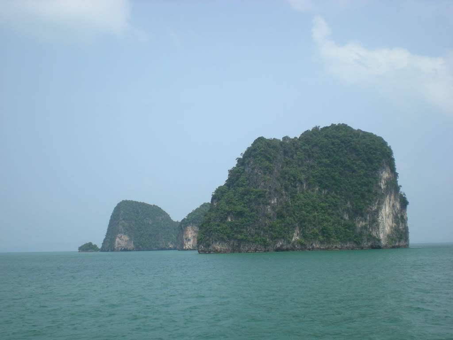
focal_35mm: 44
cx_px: 226
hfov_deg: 42.9
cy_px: 170
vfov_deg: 32.9
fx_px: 576
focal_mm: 7.4
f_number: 4.9
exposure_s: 1/390
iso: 50
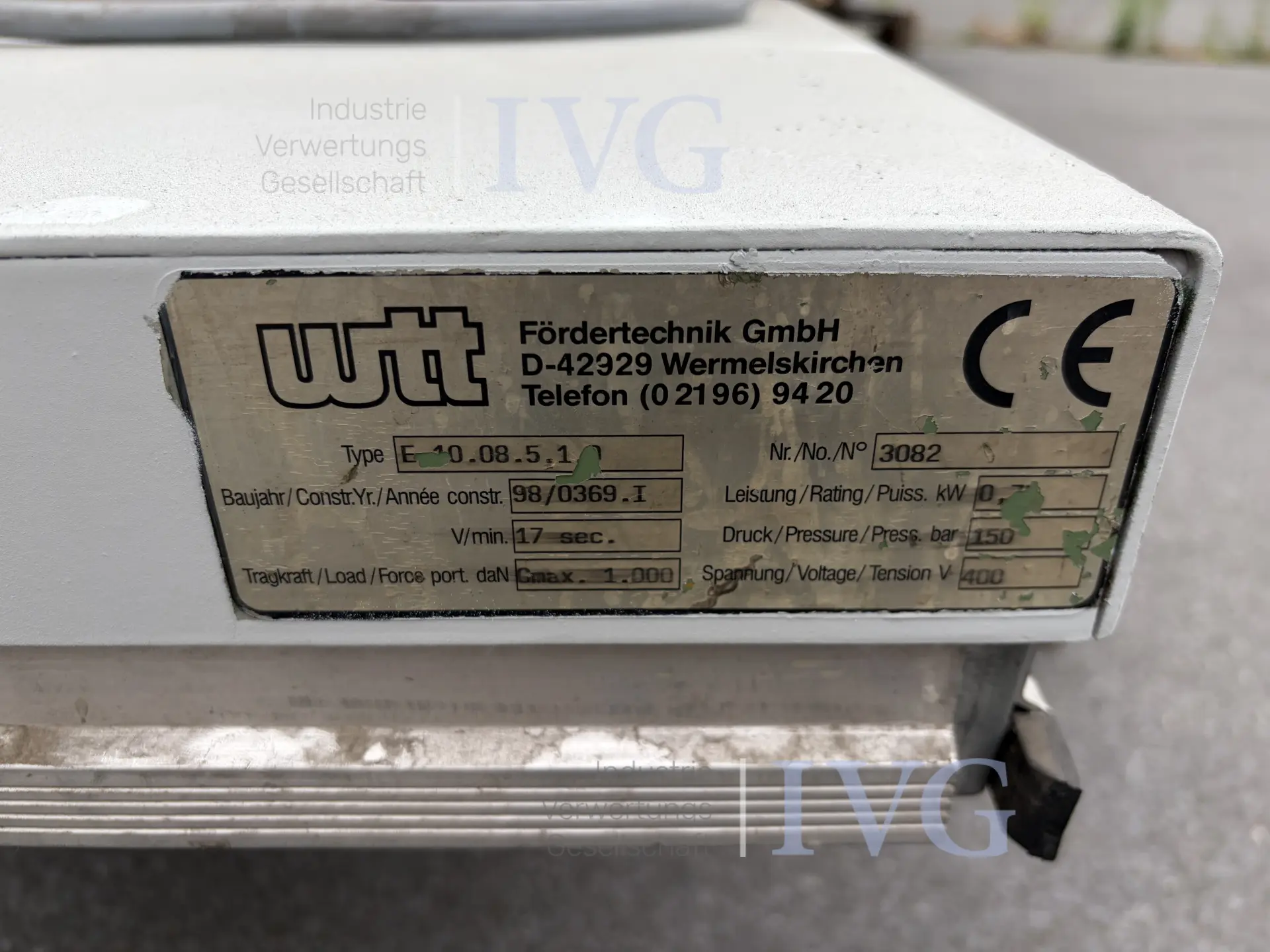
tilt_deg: -30.0
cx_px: 635
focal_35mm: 26
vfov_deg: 53.1
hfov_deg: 67.3
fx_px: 954
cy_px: 476
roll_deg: +0.0
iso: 50
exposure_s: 1/591
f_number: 1.6
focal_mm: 5.96
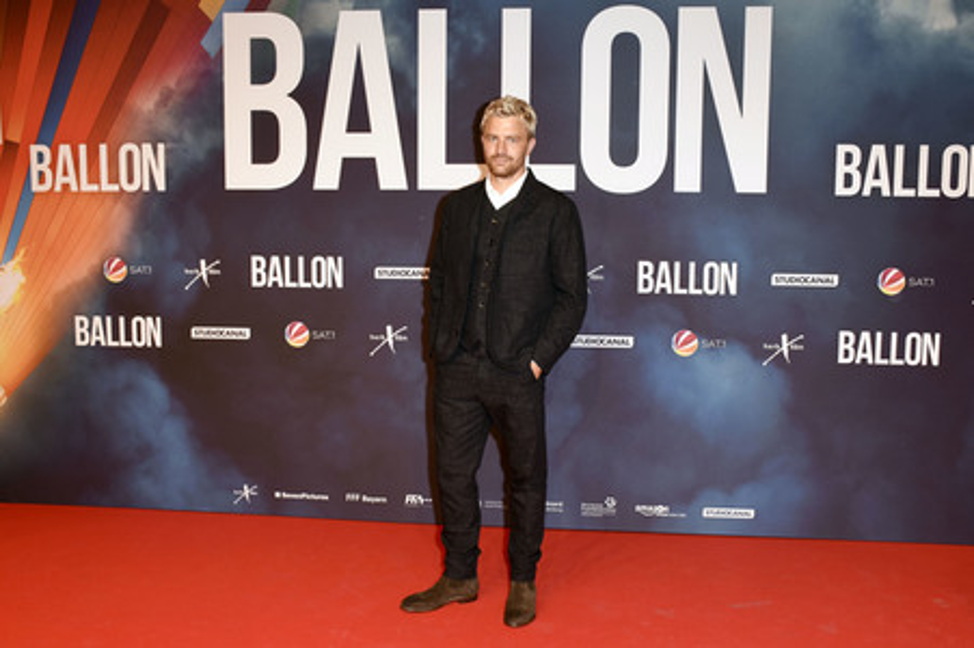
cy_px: 324
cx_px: 487
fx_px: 892
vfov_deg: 39.9
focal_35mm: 33
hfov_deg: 57.3
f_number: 6.3
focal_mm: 22
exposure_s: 1/100
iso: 320
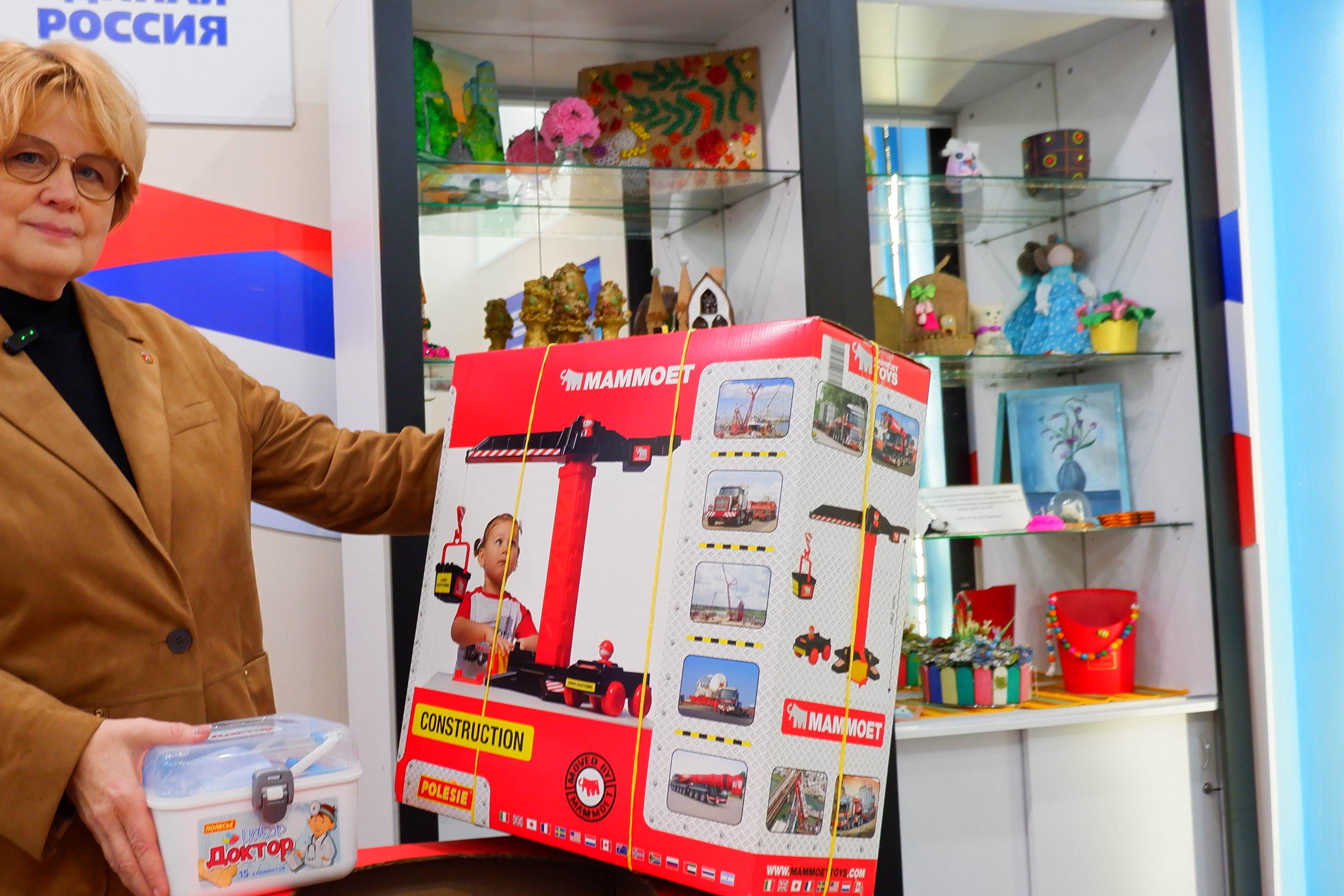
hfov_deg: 51.4
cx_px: 379
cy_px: 476
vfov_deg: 36.9
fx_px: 1344
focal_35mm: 36
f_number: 3.5
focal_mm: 15
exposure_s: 1/34
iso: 800
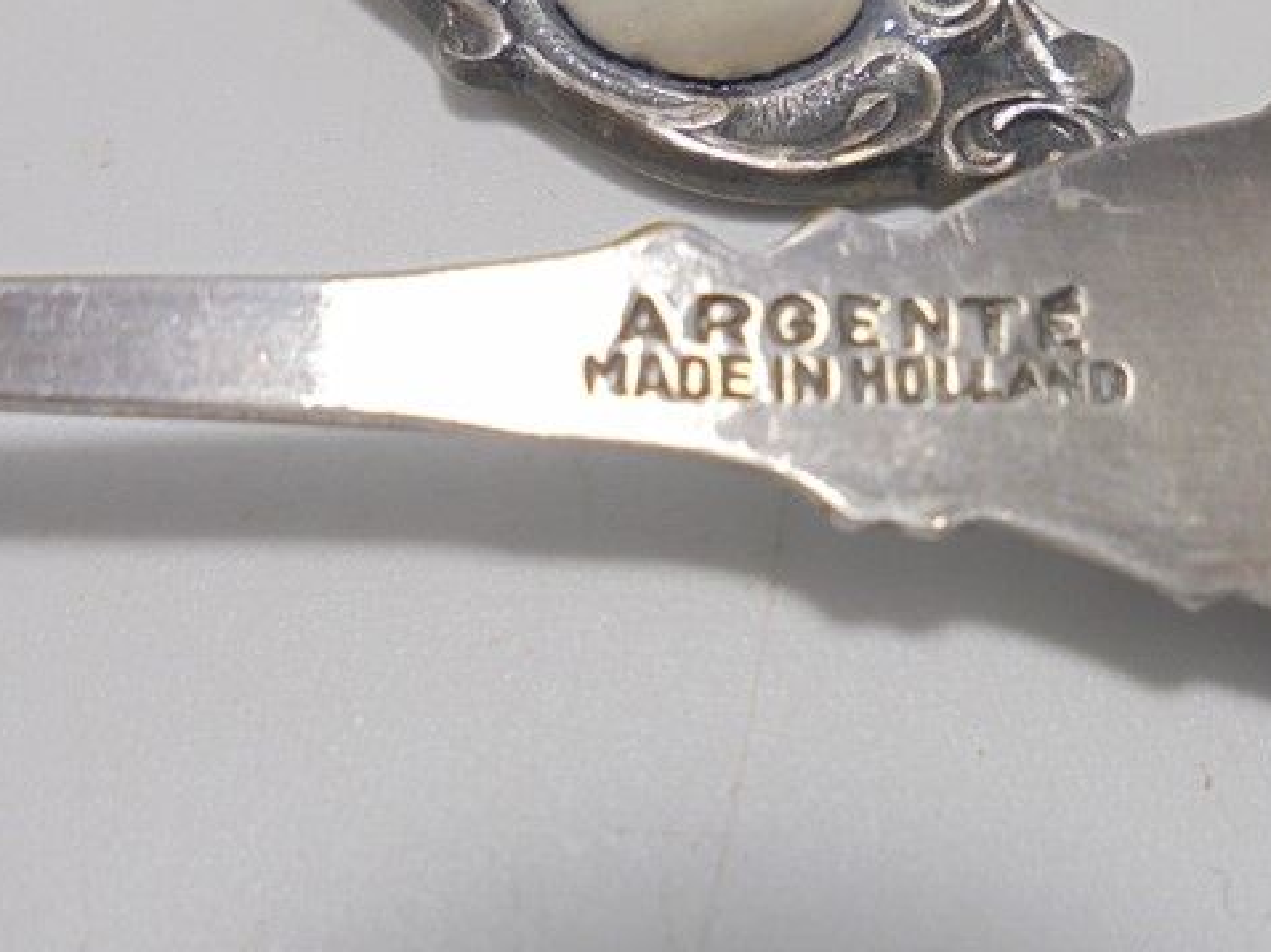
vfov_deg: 29.6
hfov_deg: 38.8
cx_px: 752
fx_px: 1798
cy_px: 382
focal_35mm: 49
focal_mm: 4.6
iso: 100
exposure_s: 1/80
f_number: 3.5
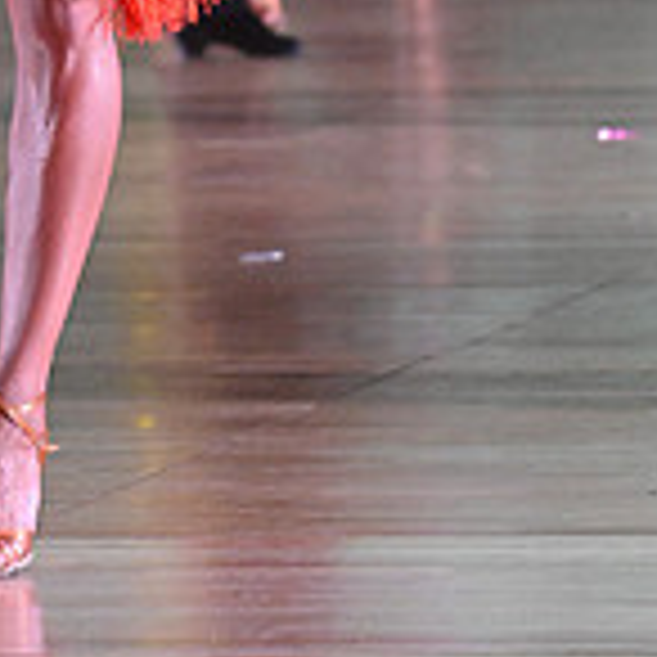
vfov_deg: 3.6
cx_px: -187
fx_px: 10522
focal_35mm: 490
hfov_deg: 3.6
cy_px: -392
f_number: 6.3
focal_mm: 145
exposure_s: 1/400
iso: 6400
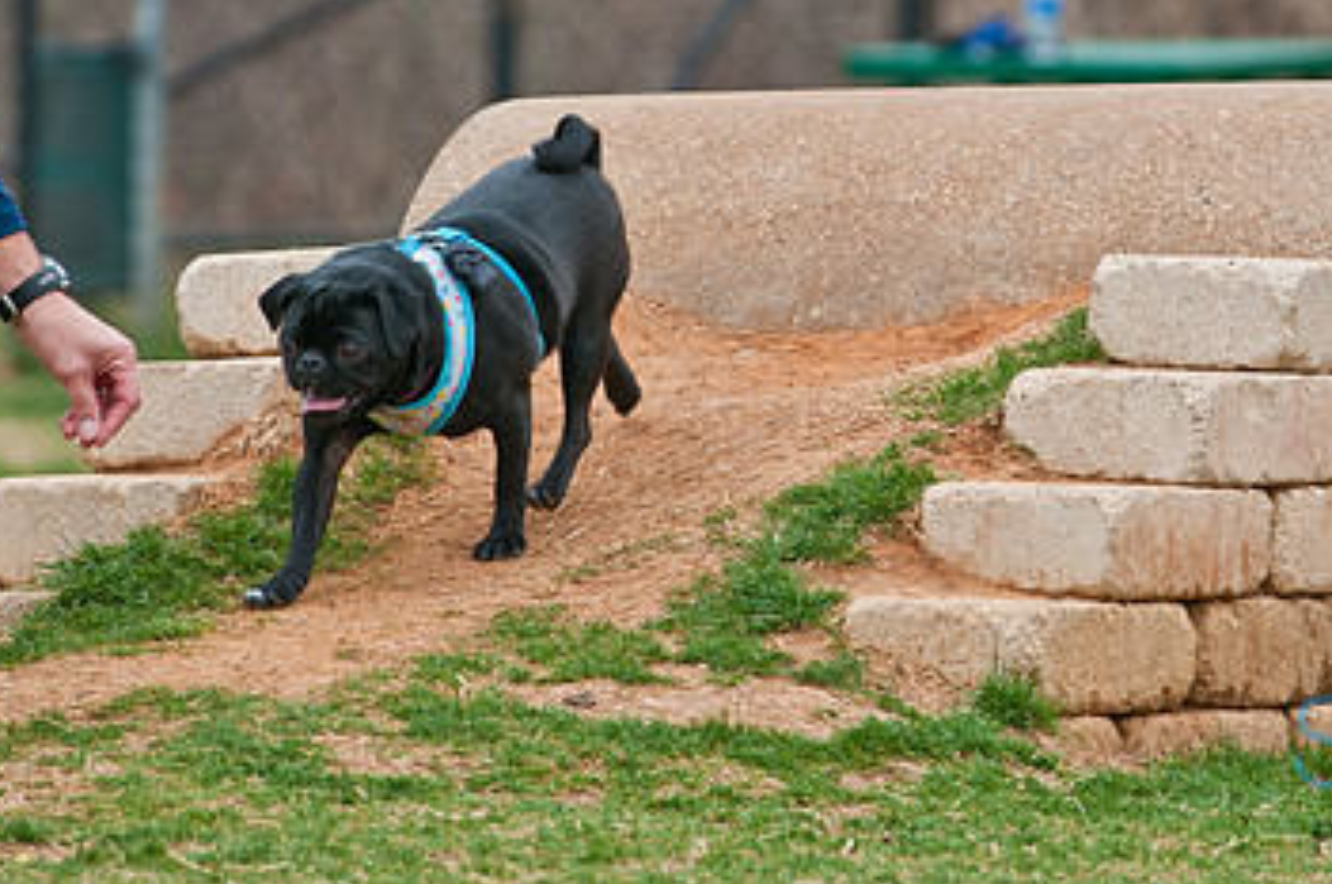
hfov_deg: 4.2
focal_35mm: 496
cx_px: 801
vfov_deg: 2.8
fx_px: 18326
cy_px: 207
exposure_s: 1/250
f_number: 5
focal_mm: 200
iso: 200
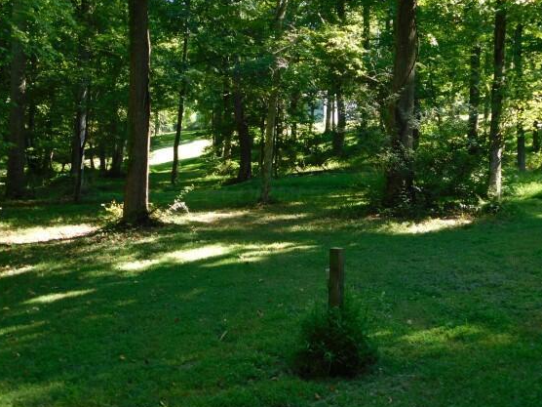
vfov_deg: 26.6
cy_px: 194
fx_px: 861
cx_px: 264
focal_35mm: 55
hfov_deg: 34.9
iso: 125
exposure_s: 1/60
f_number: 3.8
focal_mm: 9
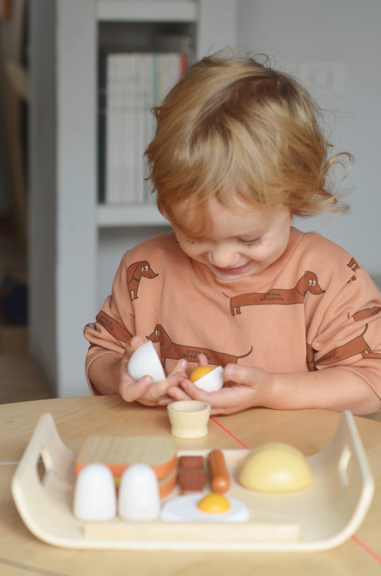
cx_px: 209
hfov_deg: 16.4
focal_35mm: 83
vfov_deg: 24.5
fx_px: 1324
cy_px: 310
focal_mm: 50
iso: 100
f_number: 3.5
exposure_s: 1/100
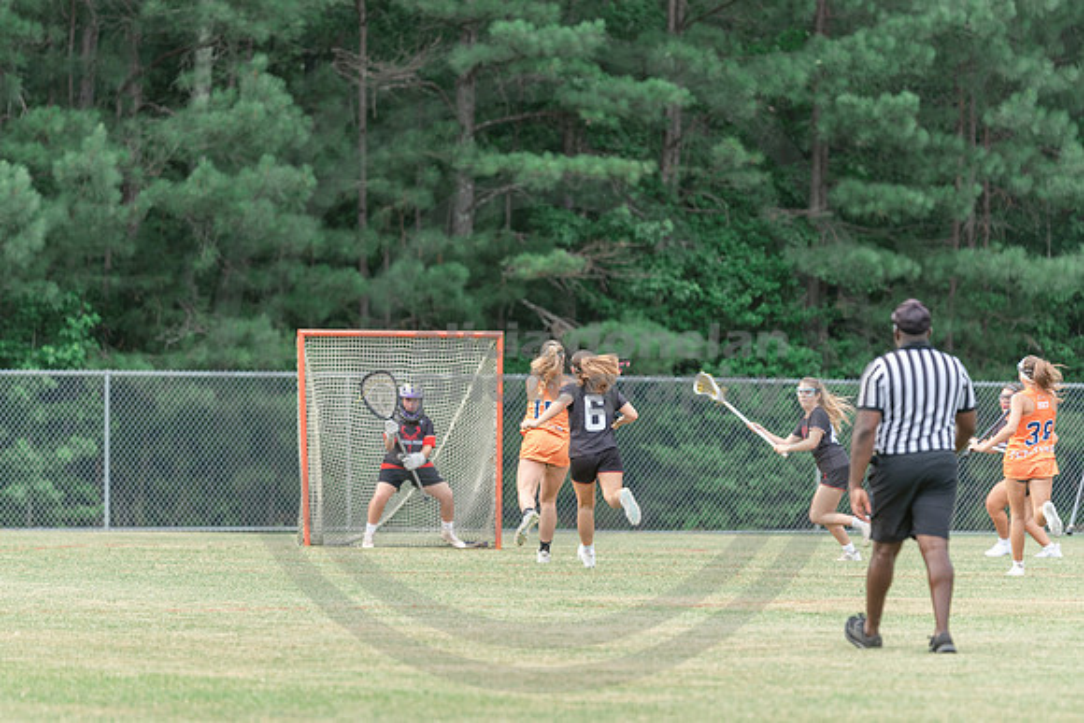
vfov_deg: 4.6
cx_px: 545
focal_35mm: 302
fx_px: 9088
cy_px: 315
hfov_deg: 6.8
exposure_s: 1/320
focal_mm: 200
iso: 250
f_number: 2.8
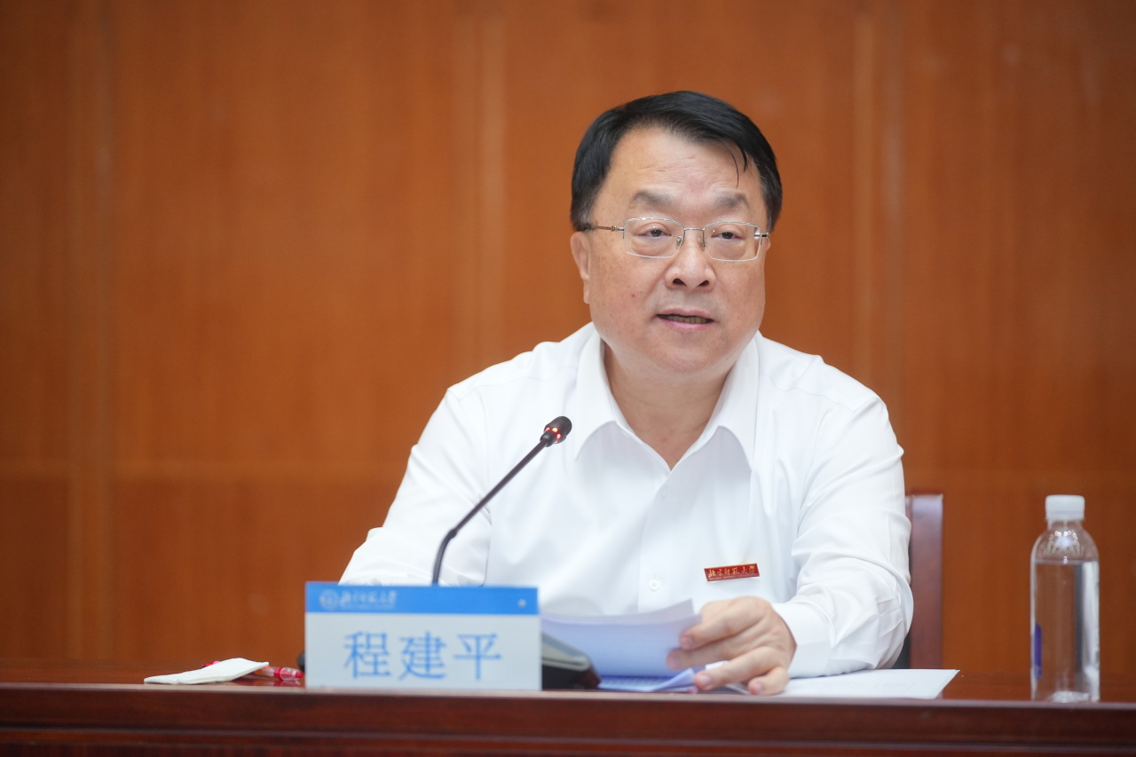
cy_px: 378
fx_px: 5395
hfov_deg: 12.0
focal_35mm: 171
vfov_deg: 8.0
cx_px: 568
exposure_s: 1/200
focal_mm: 171
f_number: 2.8
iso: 2000
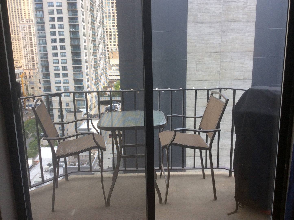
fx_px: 271
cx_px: 147
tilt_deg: -10.9
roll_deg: +2.5
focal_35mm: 32
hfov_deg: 56.9
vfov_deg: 44.1
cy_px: 110
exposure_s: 1/201
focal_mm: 3.3
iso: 32
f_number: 2.4
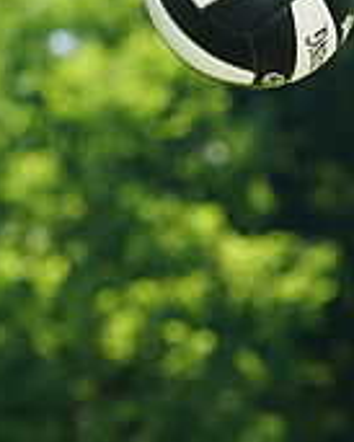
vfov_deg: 2.7
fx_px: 9526
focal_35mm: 728
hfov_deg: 2.1
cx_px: 483
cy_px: 633
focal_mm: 229
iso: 200
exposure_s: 1/200
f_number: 10
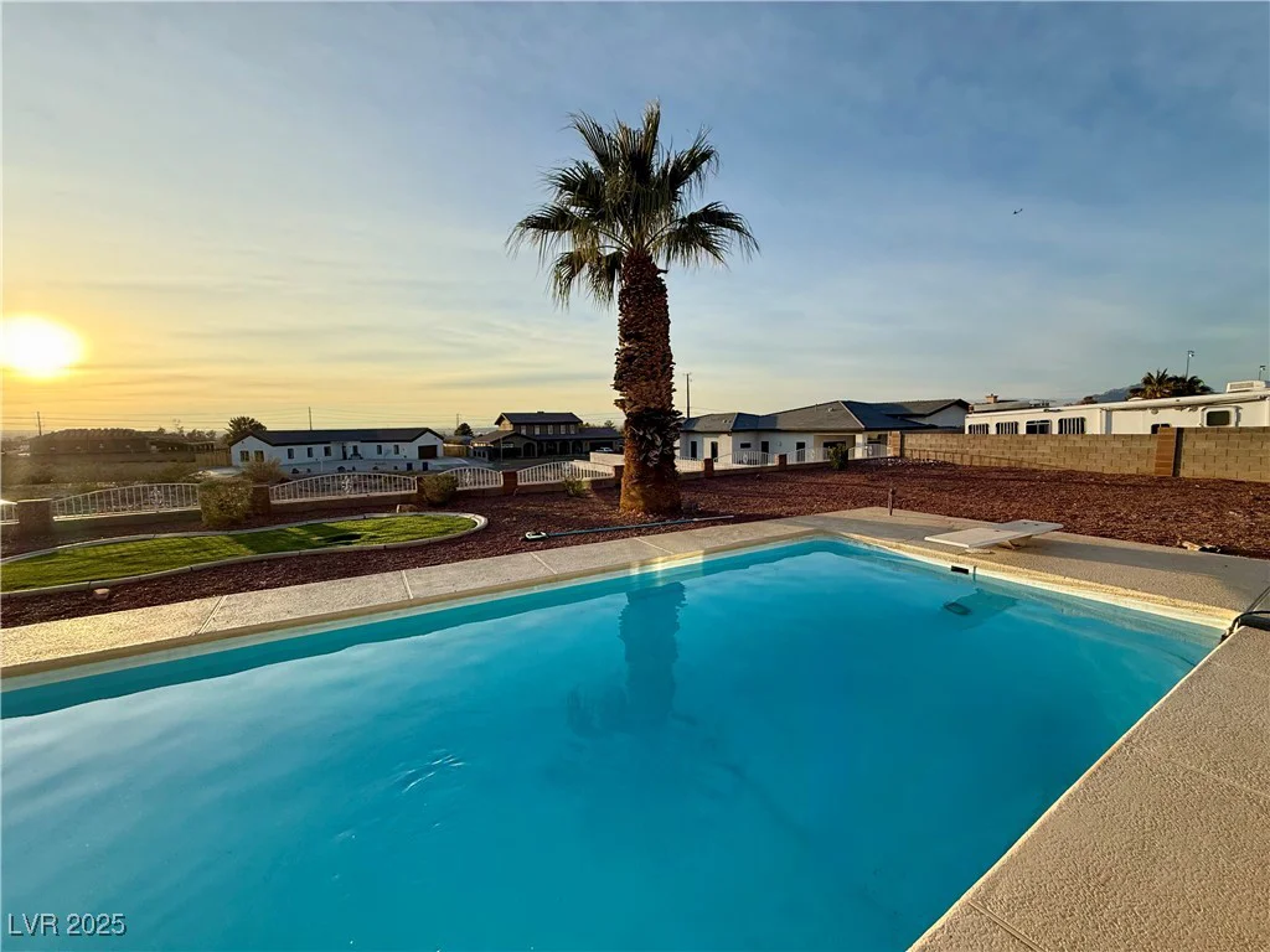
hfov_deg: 102.1
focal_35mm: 14
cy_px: 476
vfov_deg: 85.7
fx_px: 514
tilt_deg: -4.9
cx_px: 635
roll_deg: +1.9
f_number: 2.2
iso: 50
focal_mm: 2.22
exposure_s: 1/1497
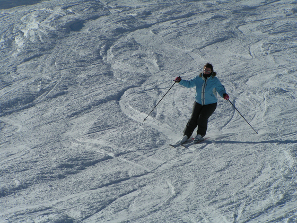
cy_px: 112
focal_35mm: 172
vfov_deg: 8.6
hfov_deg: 11.5
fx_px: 1476
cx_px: 148
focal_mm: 26.3
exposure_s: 1/800
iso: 50
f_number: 8
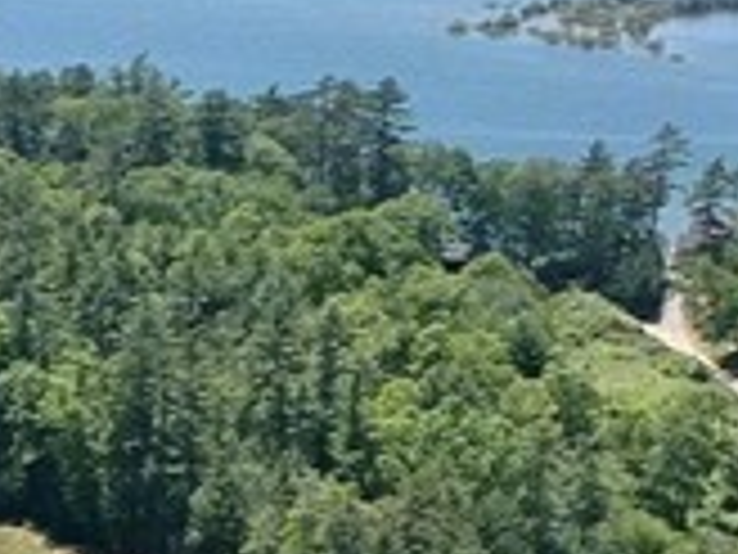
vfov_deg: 8.9
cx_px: 22
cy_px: 1162
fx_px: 3326
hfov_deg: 12.5
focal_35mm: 156
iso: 100
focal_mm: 4.49
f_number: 2.6
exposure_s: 1/640
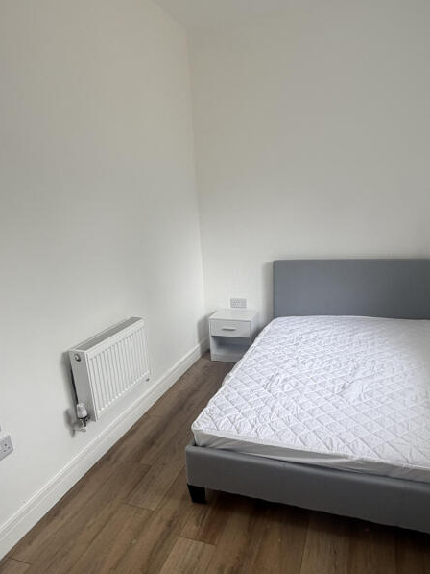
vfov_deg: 70.6
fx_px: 397
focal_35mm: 24
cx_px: 209
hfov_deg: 56.8
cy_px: 353
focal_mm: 2.22
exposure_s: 1/149
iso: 40
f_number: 2.2
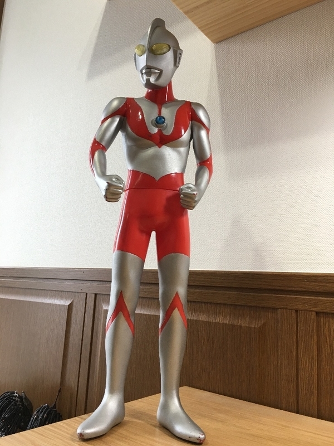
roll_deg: -2.9
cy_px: 223
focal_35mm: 29
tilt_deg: +10.2
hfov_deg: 48.2
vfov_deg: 61.7
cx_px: 167
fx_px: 373
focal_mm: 4.15
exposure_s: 1/33
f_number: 2.2
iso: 40
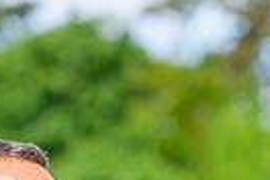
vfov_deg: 2.0
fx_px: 5115
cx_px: -25
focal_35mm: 682
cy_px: 394
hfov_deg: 3.0
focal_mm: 155
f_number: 4.5
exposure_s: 1/2000
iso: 320
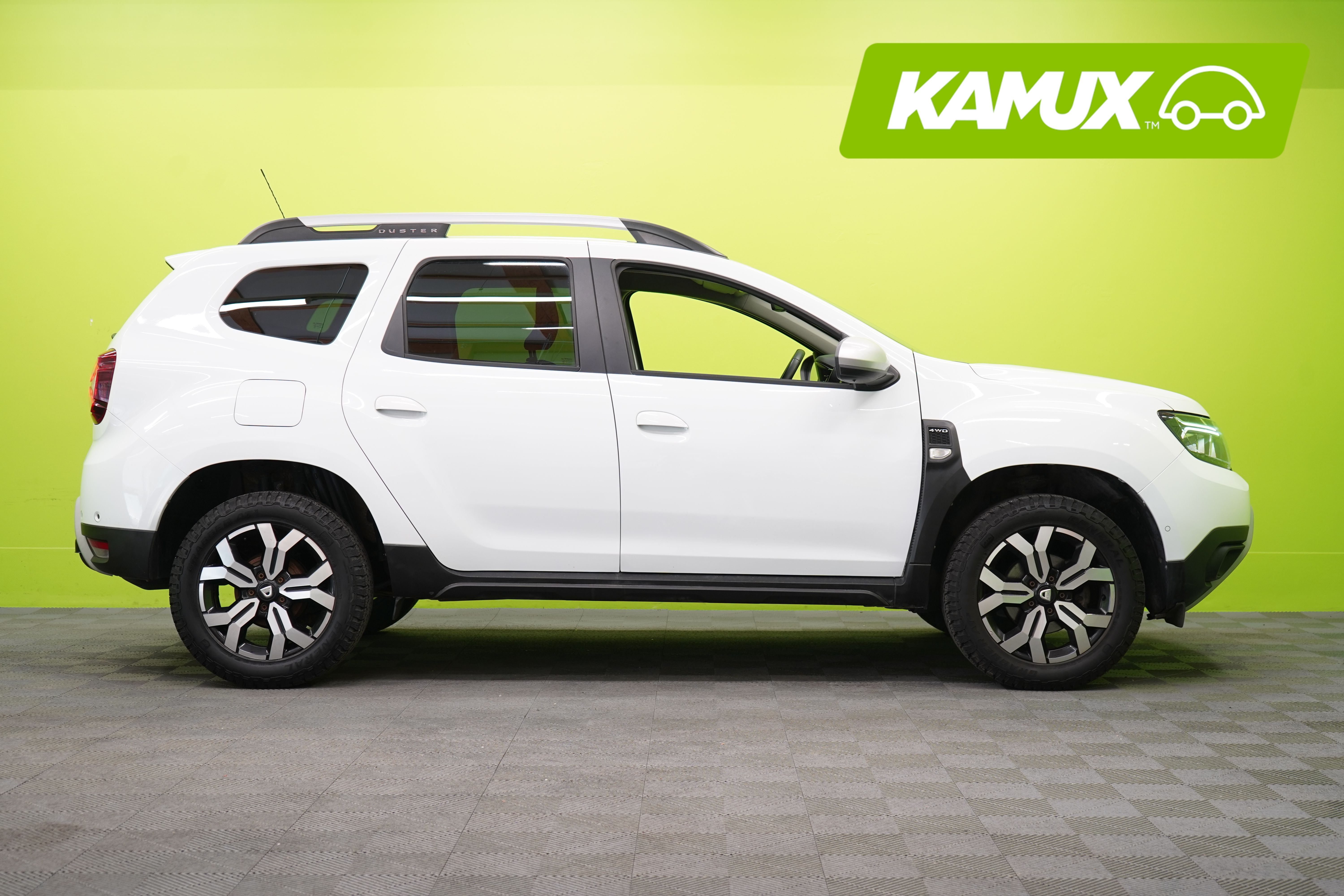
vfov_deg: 27.5
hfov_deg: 40.3
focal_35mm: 49
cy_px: 448
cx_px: 672
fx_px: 1829
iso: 400
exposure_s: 1/30
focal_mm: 49
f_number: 5
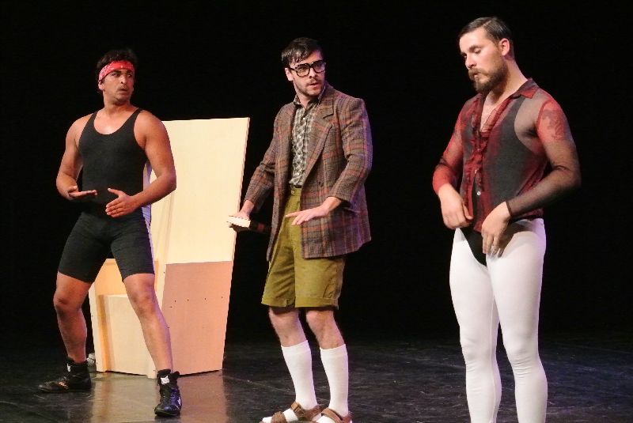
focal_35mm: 81
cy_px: 212
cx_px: 316
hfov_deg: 25.0
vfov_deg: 16.9
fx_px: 1426
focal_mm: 30
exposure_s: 1/80
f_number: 5.6
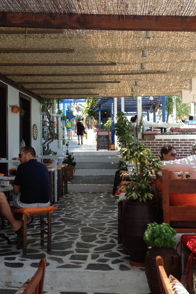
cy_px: 146
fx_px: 400
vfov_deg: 40.4
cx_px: 93
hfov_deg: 27.5
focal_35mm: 49
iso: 50
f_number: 2.4
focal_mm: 4.28
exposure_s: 1/130
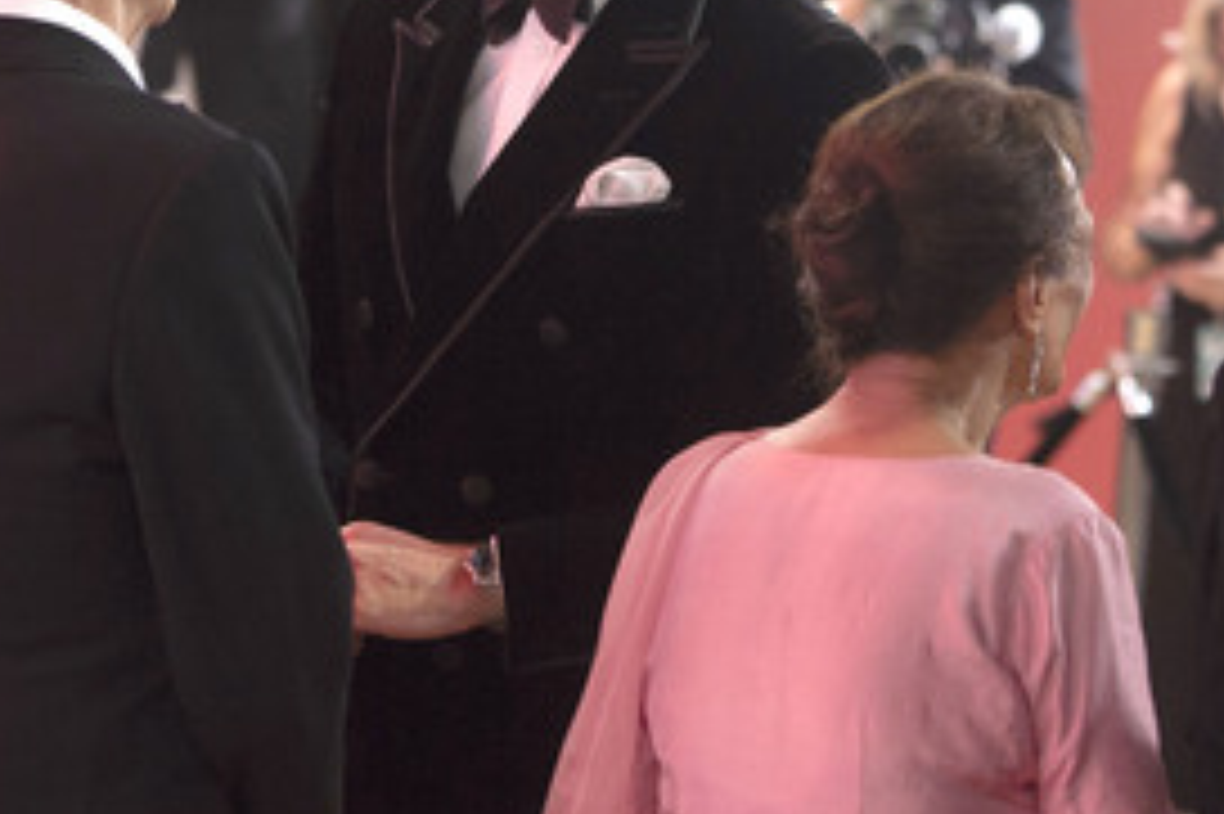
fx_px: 11145
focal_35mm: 328
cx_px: 535
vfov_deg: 4.2
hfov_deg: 6.3
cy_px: 310
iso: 1600
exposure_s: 1/250
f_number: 5
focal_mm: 140
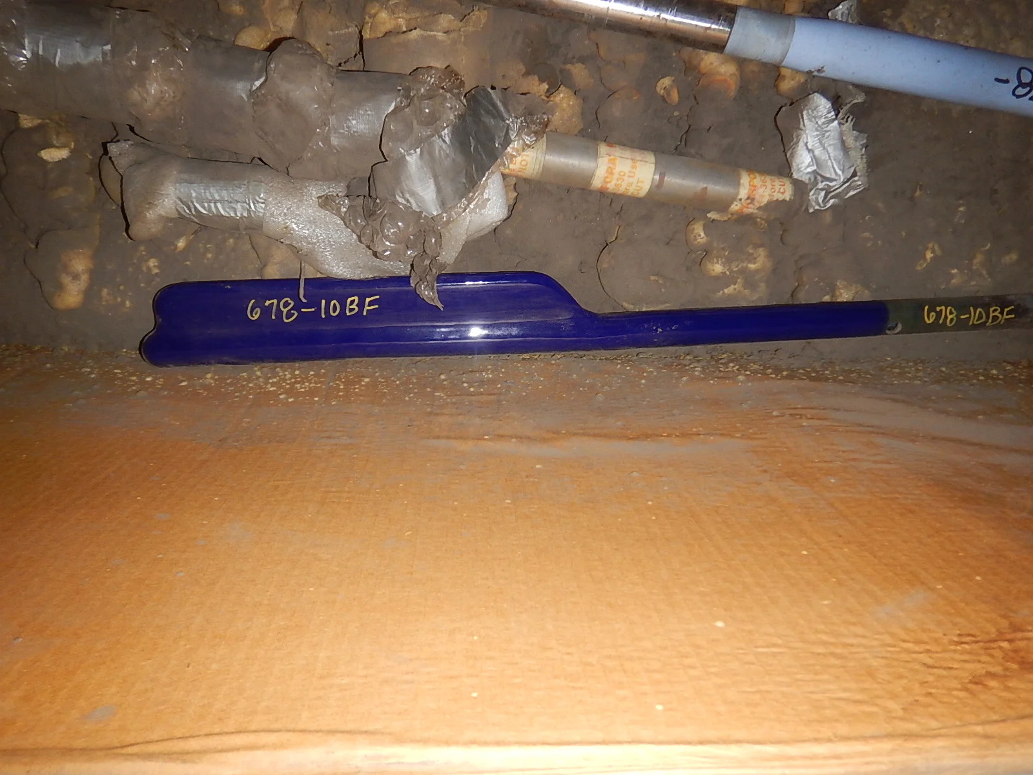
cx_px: 516
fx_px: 716
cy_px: 388
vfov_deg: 56.8
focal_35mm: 24
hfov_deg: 71.6
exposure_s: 1/30
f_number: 2.8
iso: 200
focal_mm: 4.3
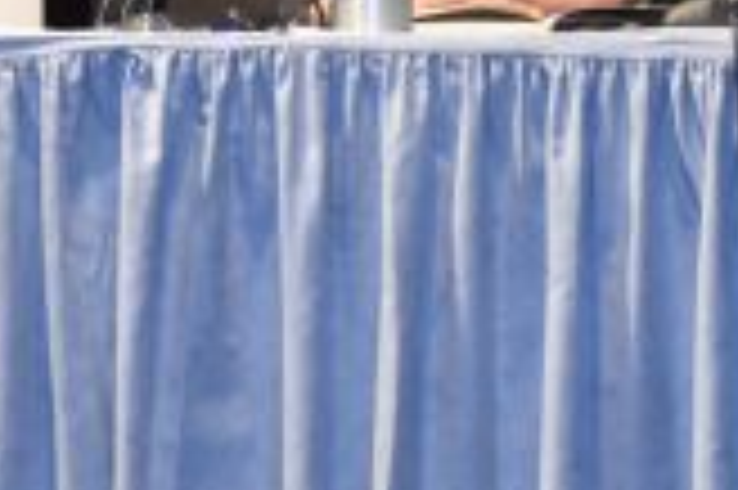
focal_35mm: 499
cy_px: -108
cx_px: 284
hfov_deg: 4.1
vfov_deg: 2.7
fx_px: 10219
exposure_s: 1/60
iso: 1400
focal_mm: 70
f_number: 5
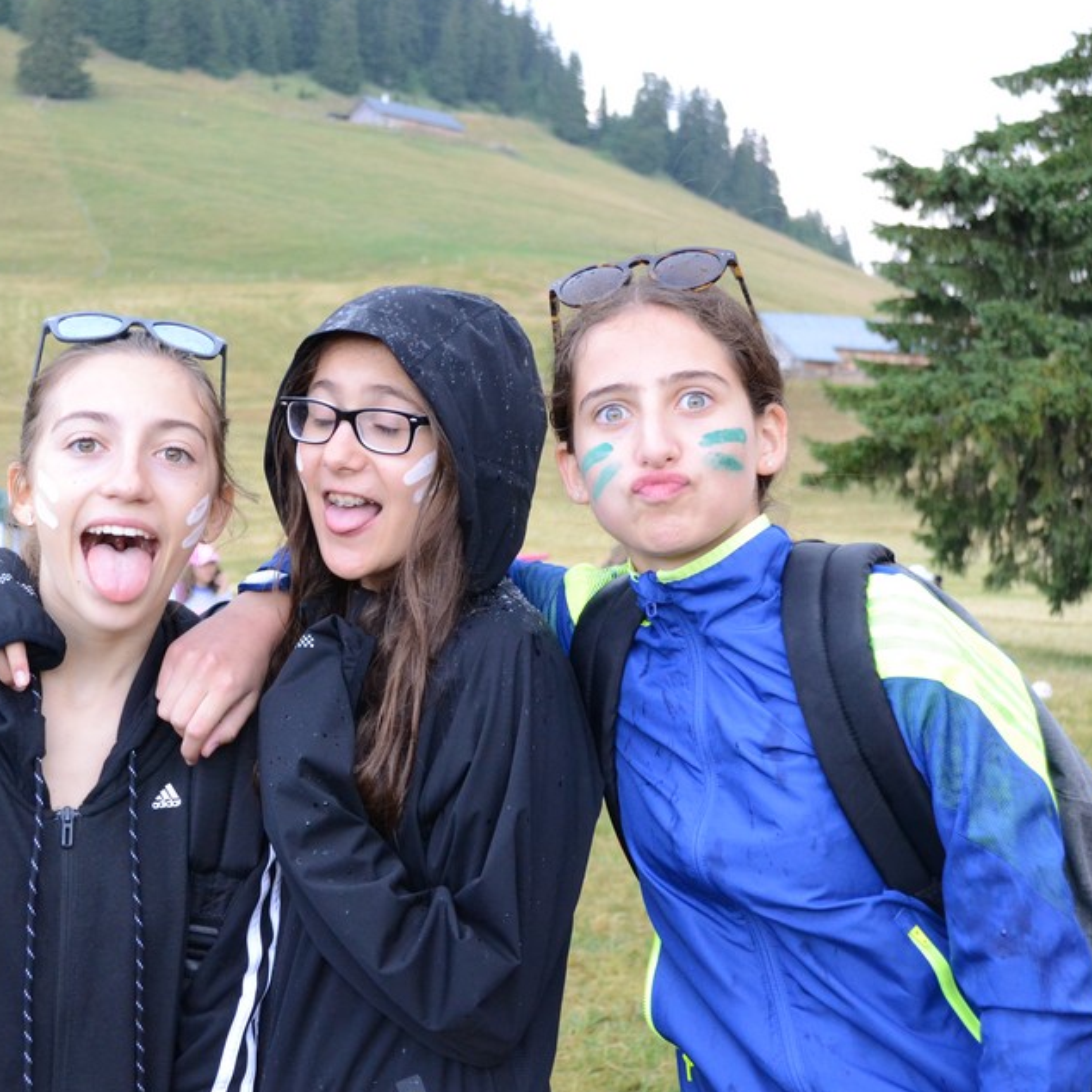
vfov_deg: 28.8
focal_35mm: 60
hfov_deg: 28.6
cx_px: 391
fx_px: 2130
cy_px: 562
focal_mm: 29
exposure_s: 1/640
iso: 1600
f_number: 5
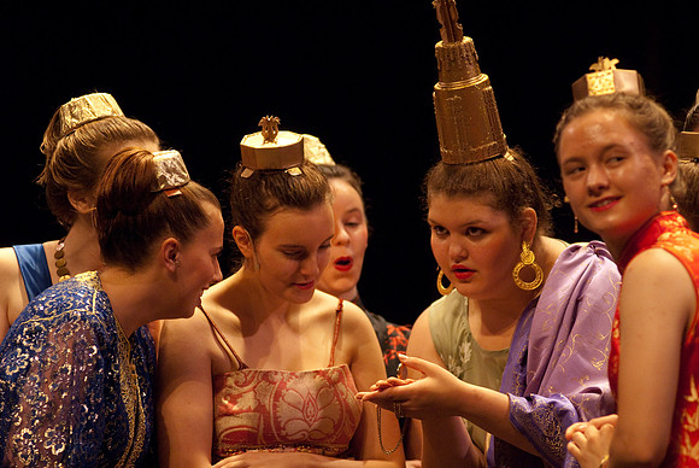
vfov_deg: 5.0
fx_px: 5393
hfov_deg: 7.4
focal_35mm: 278
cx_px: 350
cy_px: 234
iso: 1000
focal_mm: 185
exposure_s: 1/160
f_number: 2.8
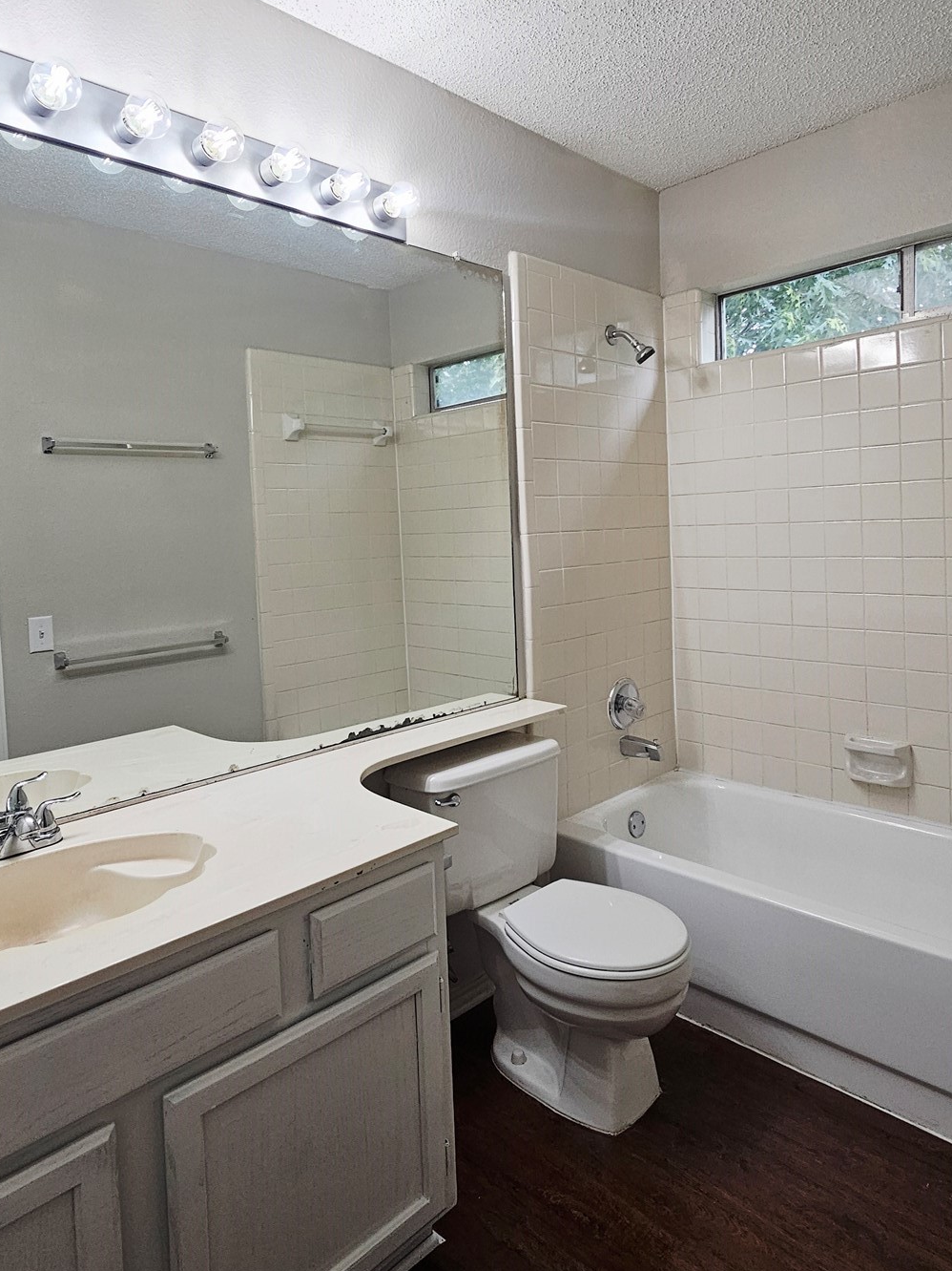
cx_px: 482
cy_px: 557
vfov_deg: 81.4
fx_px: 733
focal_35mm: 20
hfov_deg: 66.0
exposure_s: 1/120
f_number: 2.2
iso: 80
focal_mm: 2.2
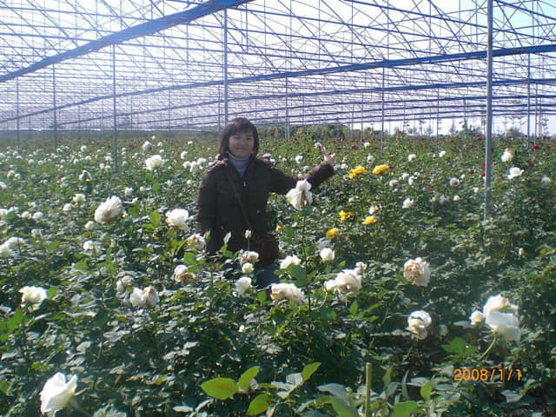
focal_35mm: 38
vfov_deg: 37.7
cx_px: 278
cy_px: 208
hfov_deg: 49.0
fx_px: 610
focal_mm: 6.3
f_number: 4.4
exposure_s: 1/250
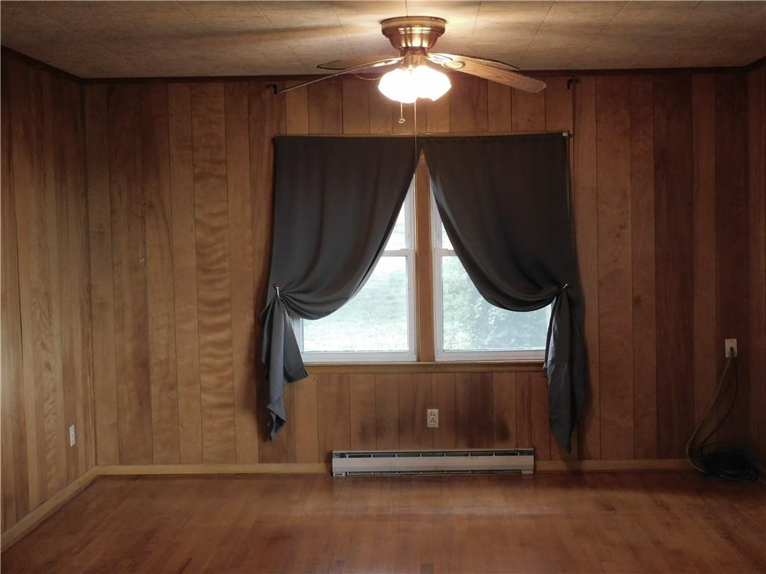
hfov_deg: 34.9
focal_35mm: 55
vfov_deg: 26.6
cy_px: 287
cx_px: 383
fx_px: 1217
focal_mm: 9.9
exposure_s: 1/20
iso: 400
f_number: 4
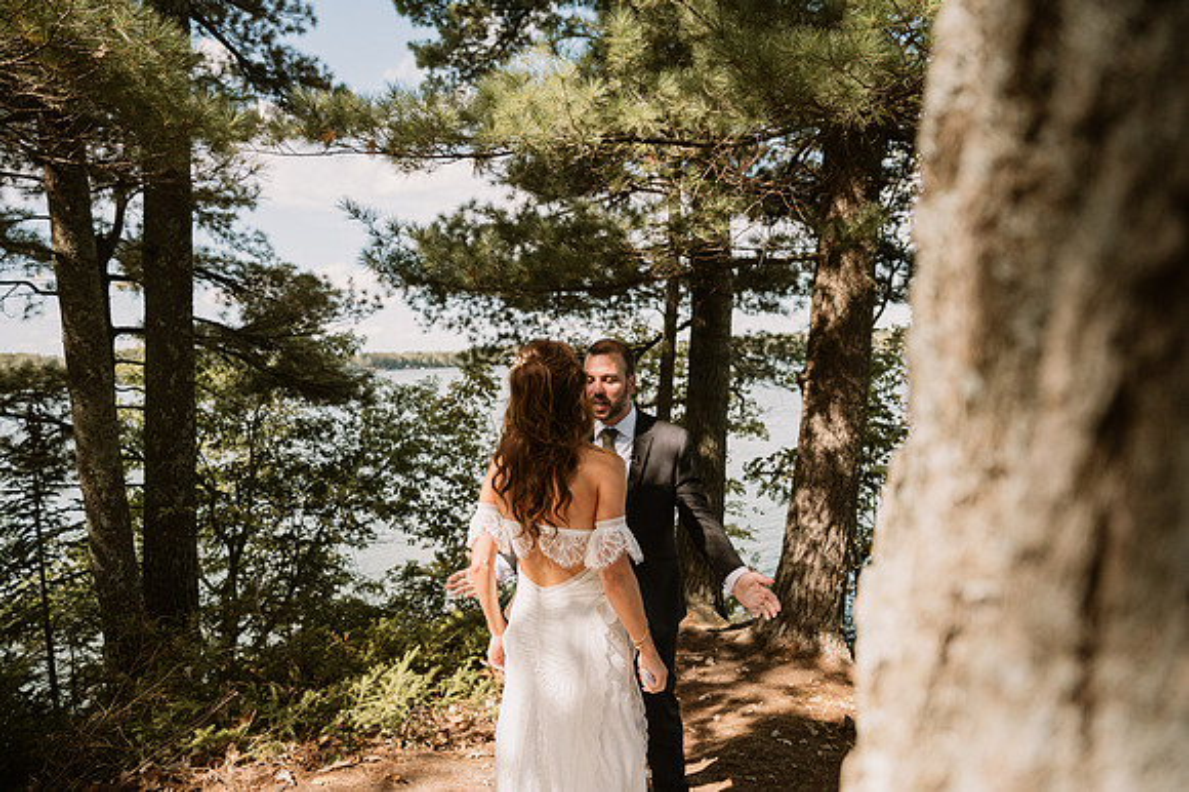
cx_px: 594
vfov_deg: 53.1
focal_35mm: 24
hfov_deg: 73.8
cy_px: 396
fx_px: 792
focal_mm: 24
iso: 800
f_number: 2.8
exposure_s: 1/8000
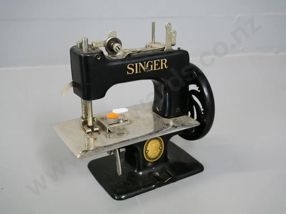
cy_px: 107
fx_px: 330
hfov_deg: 46.8
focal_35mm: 40
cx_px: 143
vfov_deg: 36.0
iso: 3200
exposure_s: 1/50
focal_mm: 20
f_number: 5.6
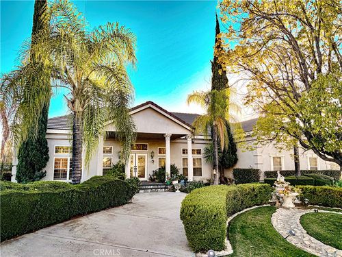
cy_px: 128
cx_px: 171
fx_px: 257
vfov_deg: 53.1
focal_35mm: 26
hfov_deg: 67.3
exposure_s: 1/1196
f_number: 1.6
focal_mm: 5.96
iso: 50
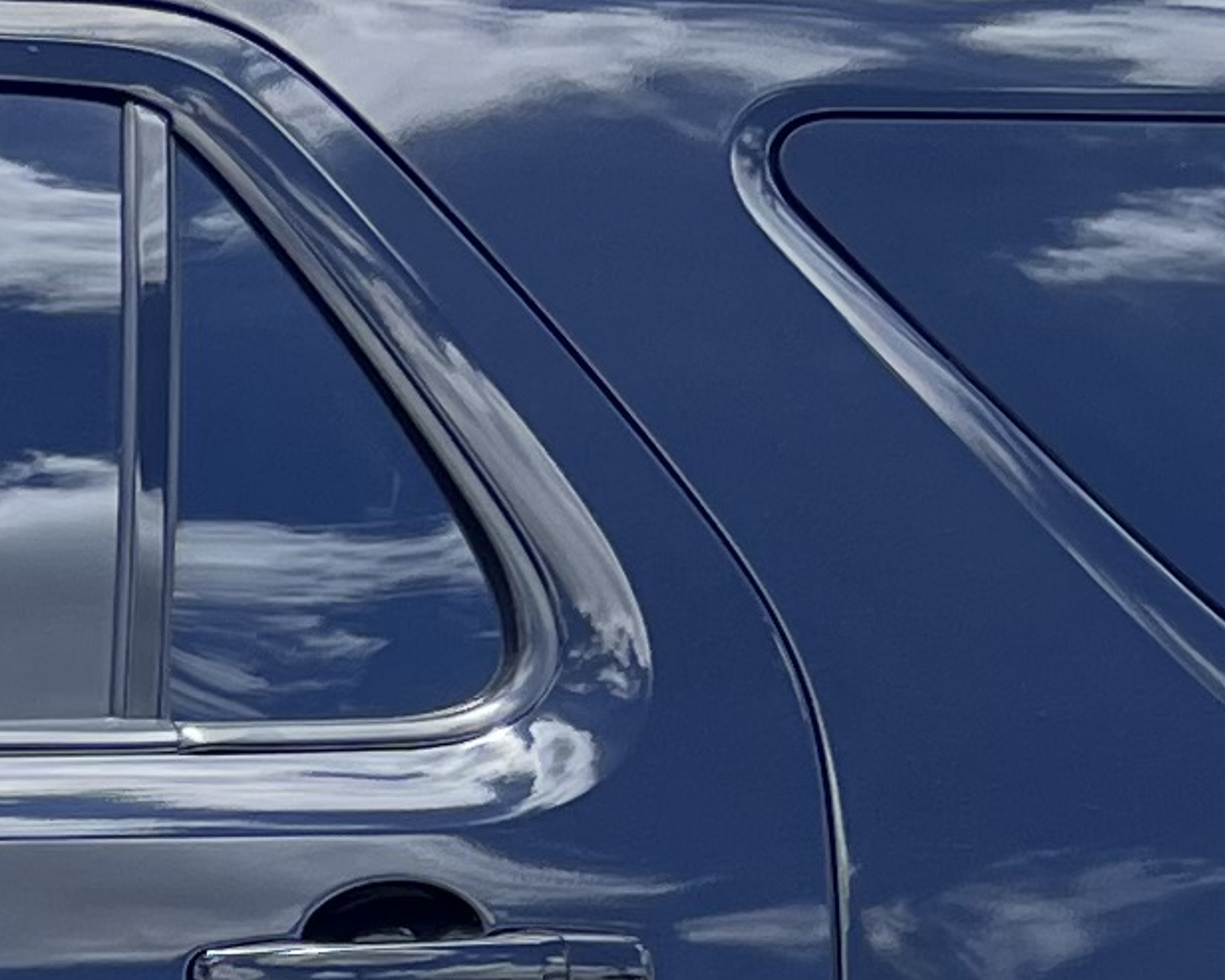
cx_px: -1414
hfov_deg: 10.5
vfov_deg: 9.0
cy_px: 1668
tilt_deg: -10.6
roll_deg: +0.7
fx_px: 6019
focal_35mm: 166
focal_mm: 5.7
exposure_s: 1/1196
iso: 50
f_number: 1.5
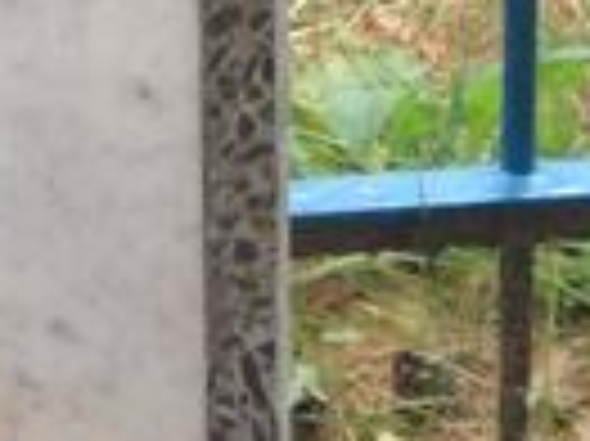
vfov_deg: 5.9
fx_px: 4070
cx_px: -122
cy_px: -675
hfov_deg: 8.2
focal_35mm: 239
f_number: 2.6
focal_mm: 5.99
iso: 250
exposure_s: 1/60
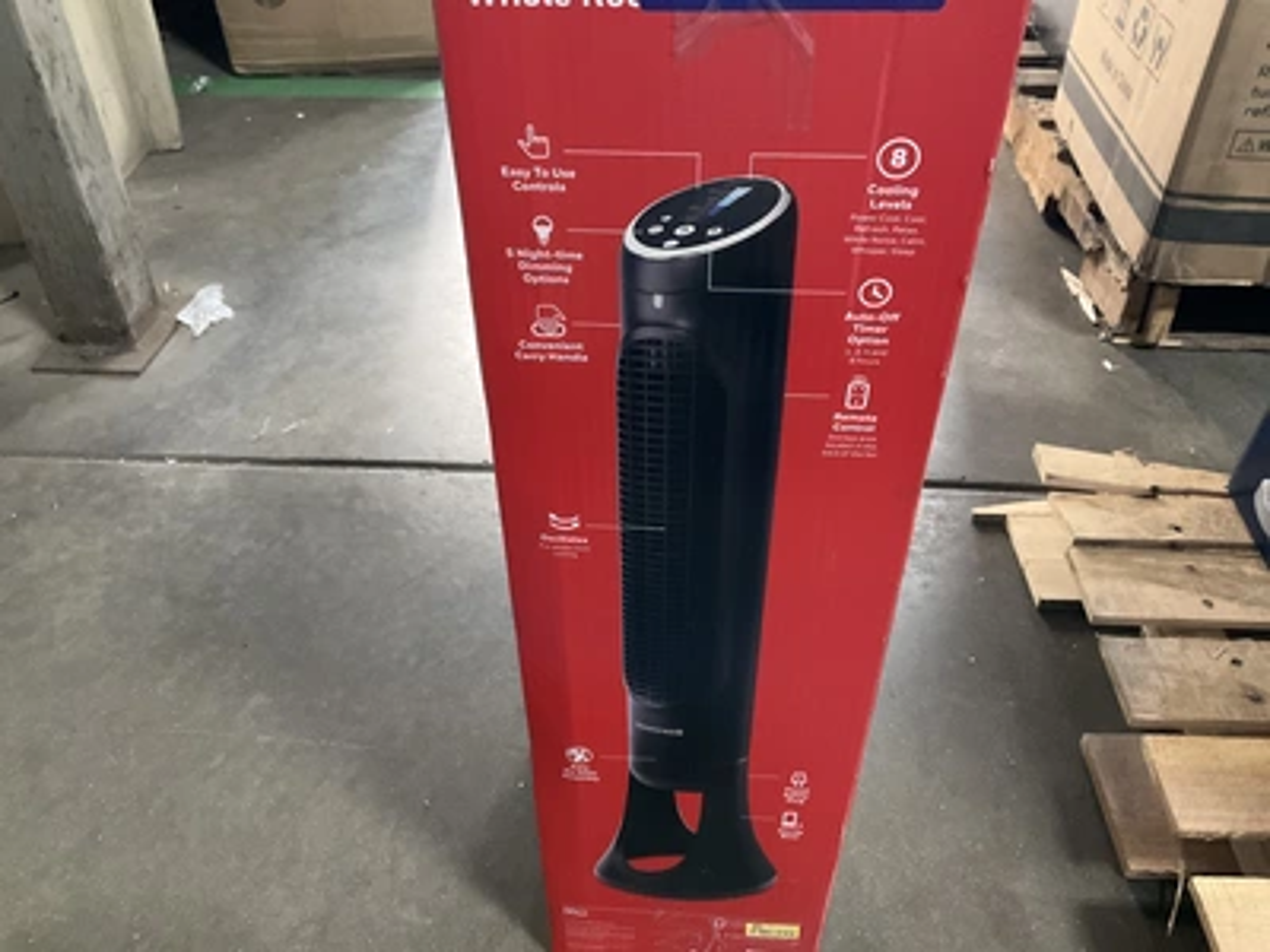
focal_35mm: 29
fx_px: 1064
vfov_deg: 48.2
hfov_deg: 61.7
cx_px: 635
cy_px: 476
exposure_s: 1/30
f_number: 1.8
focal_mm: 3
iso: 500
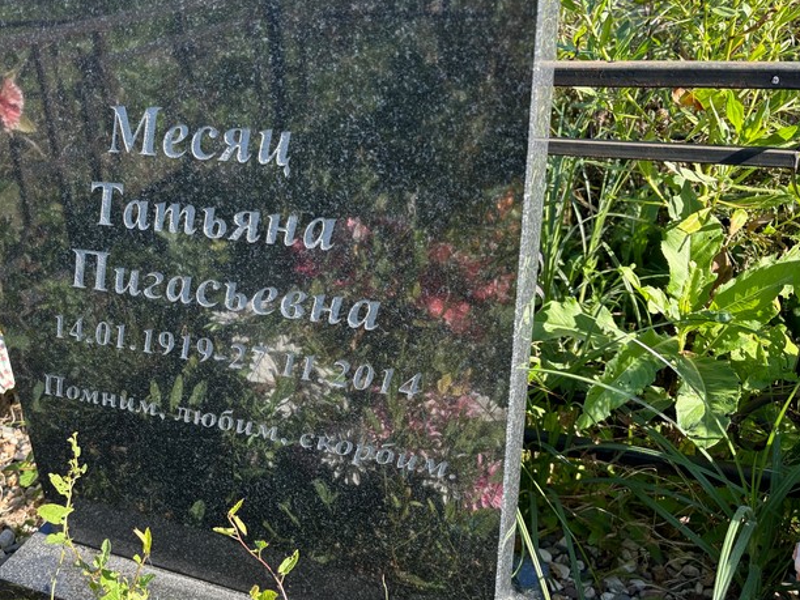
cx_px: 292
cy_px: 324
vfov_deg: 41.8
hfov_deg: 53.3
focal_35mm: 34
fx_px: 786
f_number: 1.6
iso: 50
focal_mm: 5.96
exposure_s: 1/517
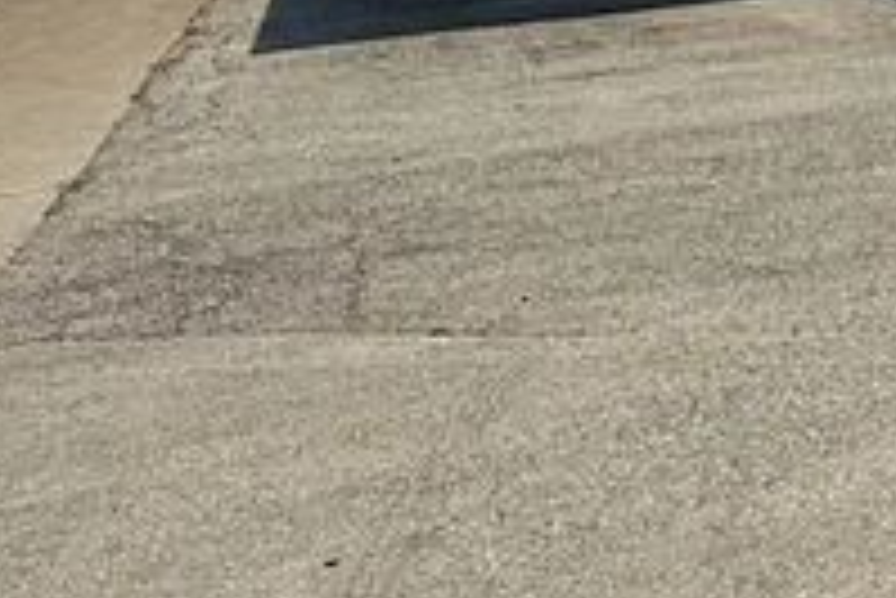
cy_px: -229
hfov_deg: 19.0
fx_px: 1868
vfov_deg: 16.9
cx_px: 1697
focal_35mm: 75
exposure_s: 1/5155
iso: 50
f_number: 2.2
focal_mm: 2.22
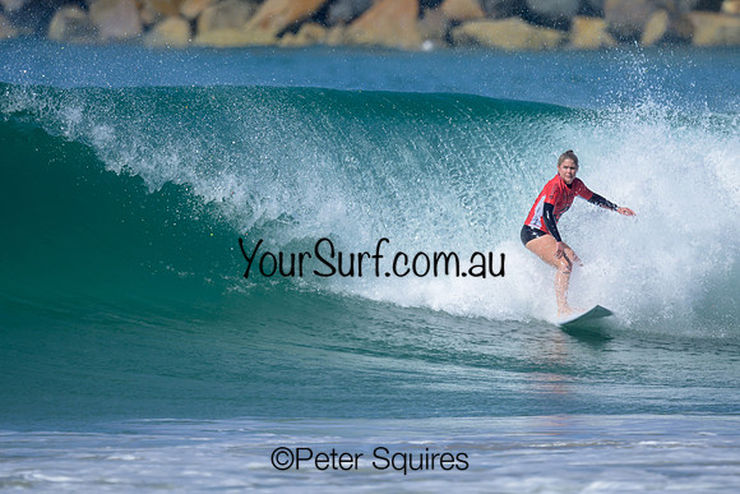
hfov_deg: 1.9
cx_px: 380
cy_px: 201
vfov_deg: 1.3
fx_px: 22612
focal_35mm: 1100
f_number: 6.3
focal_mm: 800
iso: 280
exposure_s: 1/2000
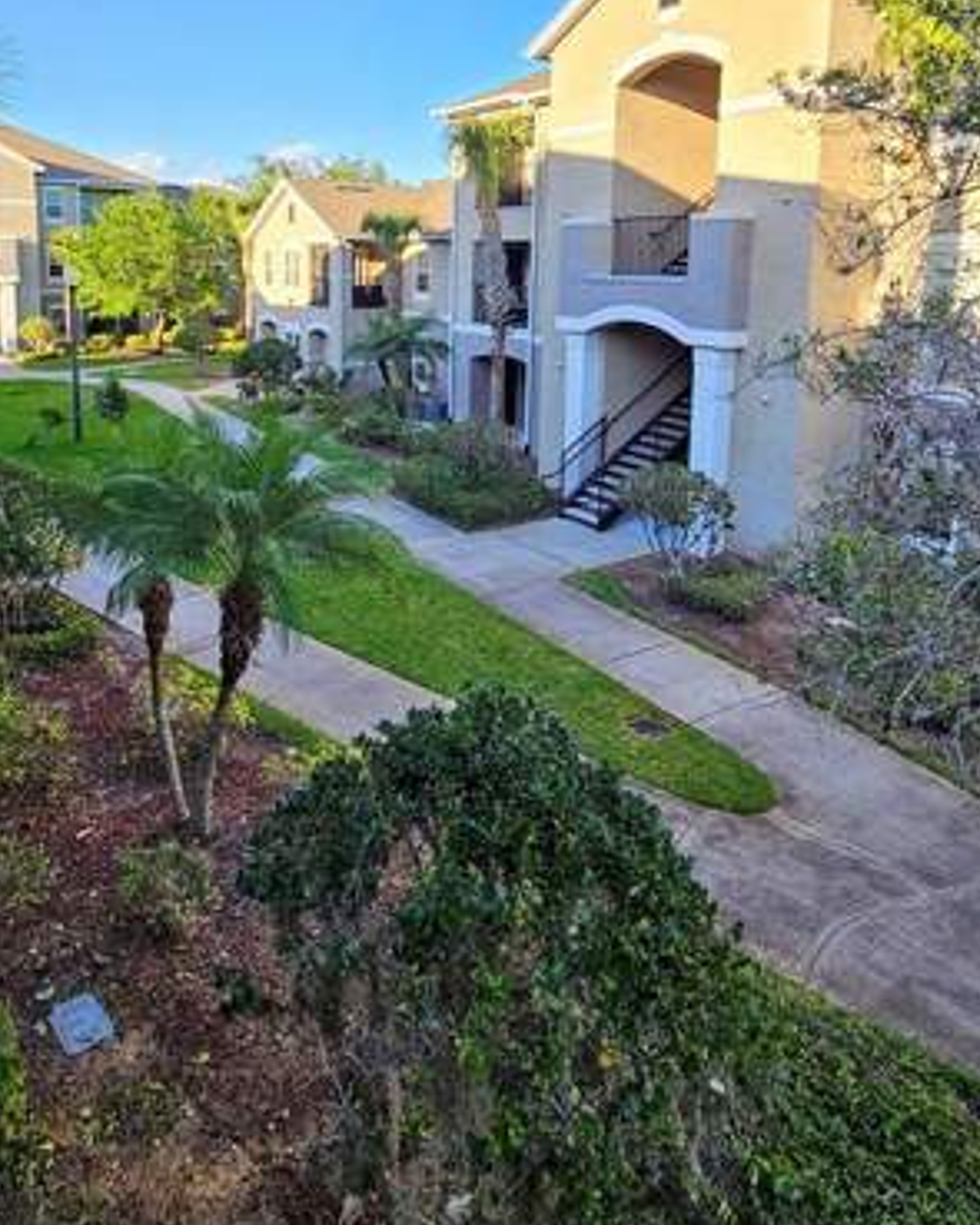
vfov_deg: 72.4
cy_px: 392
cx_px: 422
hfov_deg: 62.8
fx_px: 798
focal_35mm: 22
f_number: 2.2
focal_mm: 2.2
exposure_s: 1/428
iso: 50
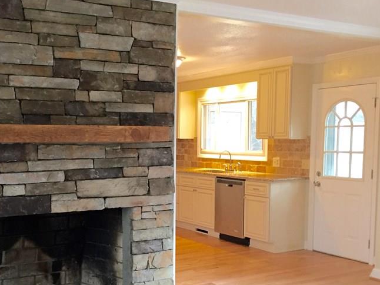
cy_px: 193
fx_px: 505
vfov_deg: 31.2
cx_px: 146
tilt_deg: -5.7
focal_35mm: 46
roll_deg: +0.8
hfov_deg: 41.0
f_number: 2.2
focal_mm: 4.15
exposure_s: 1/30
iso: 125
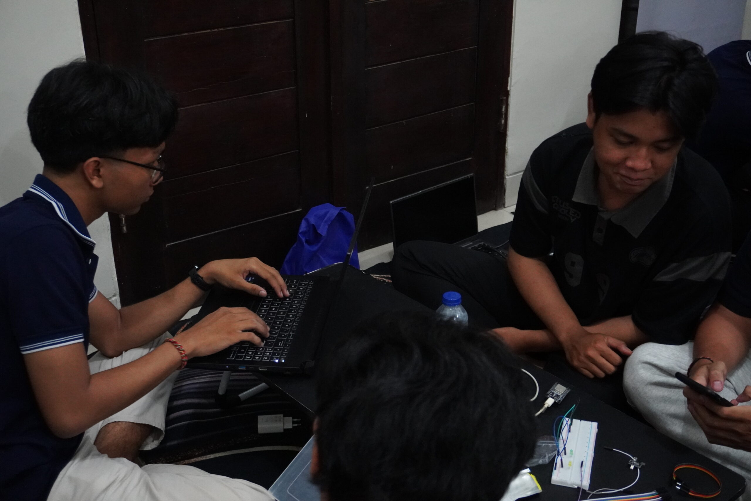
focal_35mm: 44
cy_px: 250
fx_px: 907
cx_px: 376
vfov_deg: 30.9
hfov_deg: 45.0
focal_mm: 29
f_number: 4.5
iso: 5000
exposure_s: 1/80
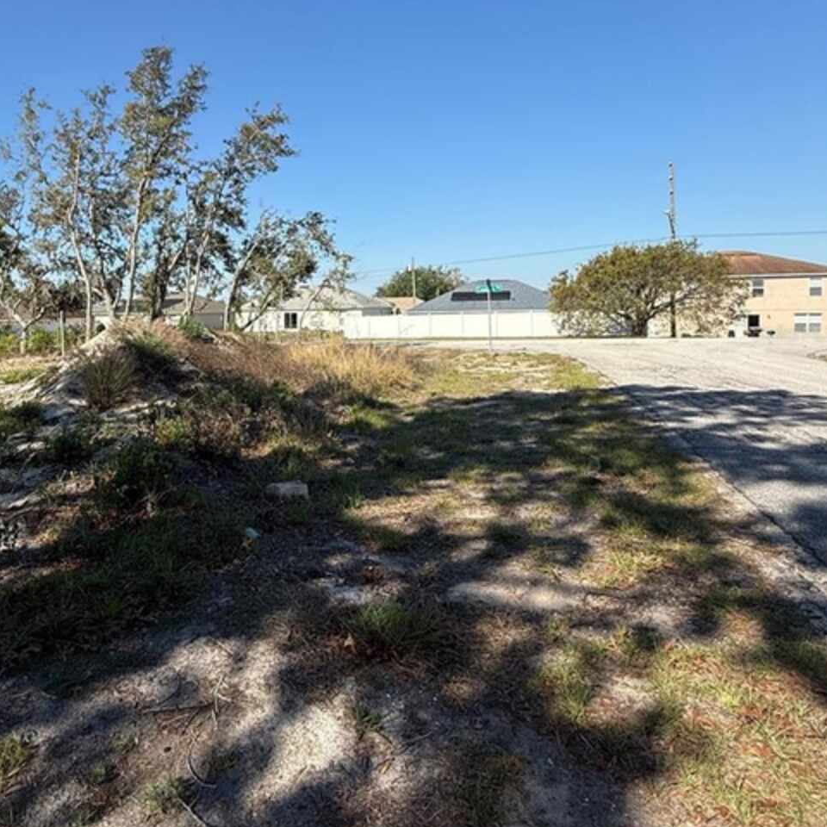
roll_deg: +0.7
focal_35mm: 22
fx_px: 595
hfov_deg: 68.0
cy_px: 333
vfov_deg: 69.0
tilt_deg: -2.7
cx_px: 288
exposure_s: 1/1572
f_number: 2.2
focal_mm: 2.22
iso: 50
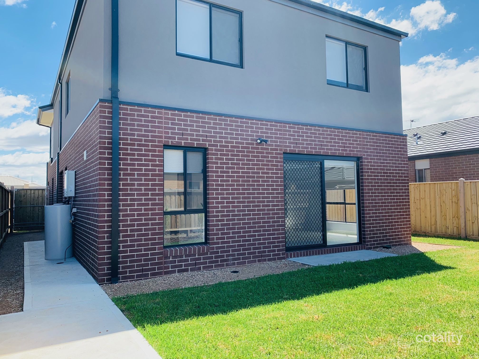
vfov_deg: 53.1
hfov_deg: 67.3
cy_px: 180
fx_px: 360
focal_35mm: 26
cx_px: 240
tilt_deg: +2.1
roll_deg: -0.4
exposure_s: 1/835
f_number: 1.8
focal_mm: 4.25
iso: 25
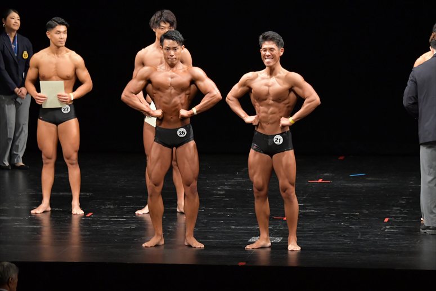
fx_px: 2627
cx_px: 218
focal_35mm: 217
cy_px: 146
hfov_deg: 9.5
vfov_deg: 6.3
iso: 4000
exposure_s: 1/400
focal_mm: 145
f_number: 5.6
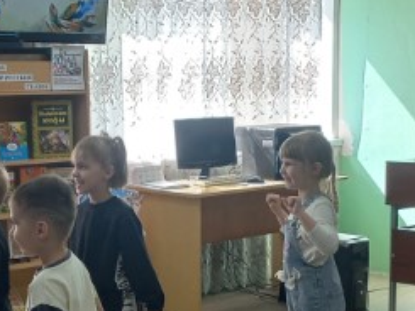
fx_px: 1044
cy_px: 294
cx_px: 143
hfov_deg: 22.4
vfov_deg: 16.7
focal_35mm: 87
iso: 25
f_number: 1.8
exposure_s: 1/50
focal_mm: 4.6
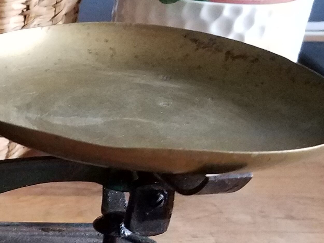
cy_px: 220
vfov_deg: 17.3
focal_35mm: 84
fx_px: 786
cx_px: -141
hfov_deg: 20.4
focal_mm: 4.2
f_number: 1.7
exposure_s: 1/10
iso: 250
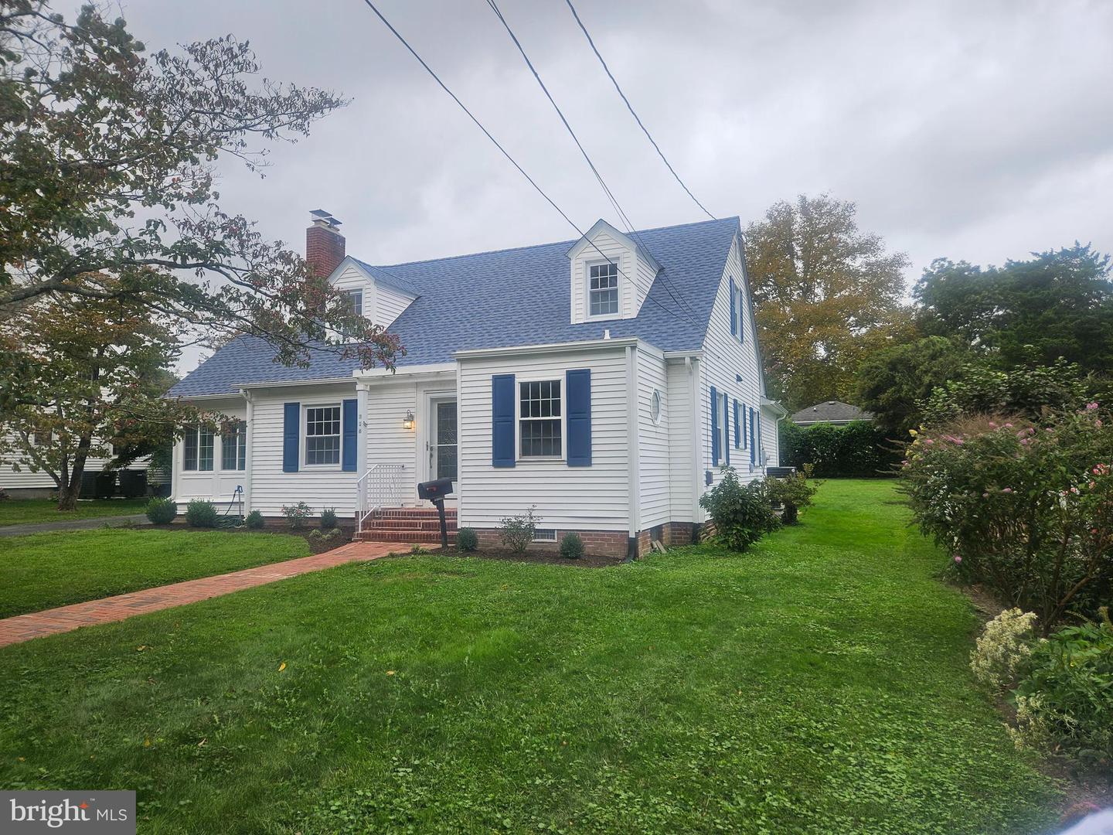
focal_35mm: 23
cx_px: 556
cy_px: 418
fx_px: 740
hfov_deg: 73.9
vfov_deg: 58.9
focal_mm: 5.4
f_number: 1.8
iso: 25
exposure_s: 1/353
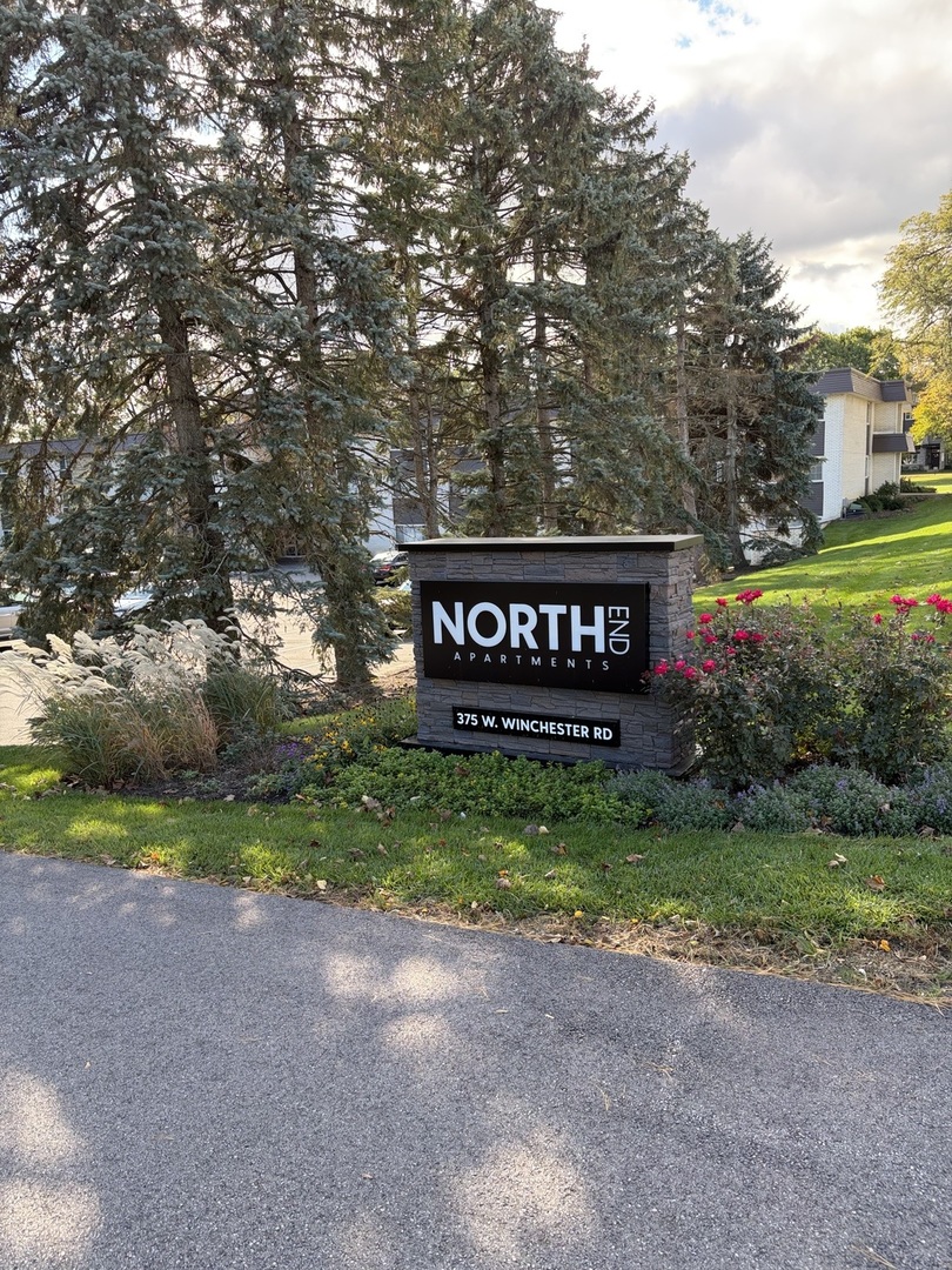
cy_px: 635
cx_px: 476
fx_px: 953
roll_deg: +2.1
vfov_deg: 67.3
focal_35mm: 26
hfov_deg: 53.1
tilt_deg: -9.5
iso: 50
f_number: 1.6
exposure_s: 1/221
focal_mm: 5.96
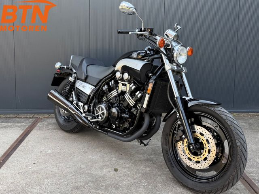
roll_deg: -0.2
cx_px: 130
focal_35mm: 24
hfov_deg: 71.6
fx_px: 180
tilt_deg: -6.0
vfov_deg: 56.8
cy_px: 97
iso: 80
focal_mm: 6.76
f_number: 1.78
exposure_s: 1/249
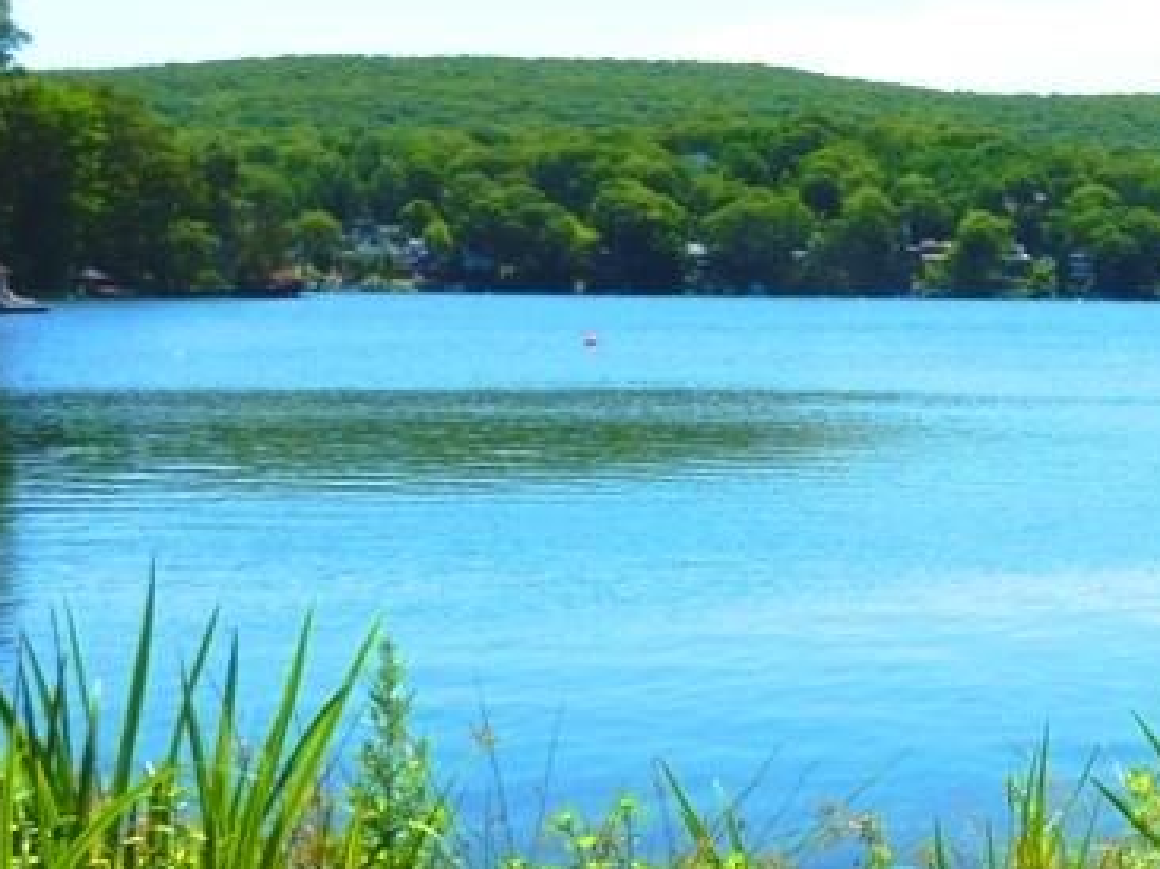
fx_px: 2344
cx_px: 1002
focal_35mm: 70
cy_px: 381
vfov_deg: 21.0
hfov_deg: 27.0
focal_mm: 6.5
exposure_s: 1/400
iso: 80
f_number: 4.5
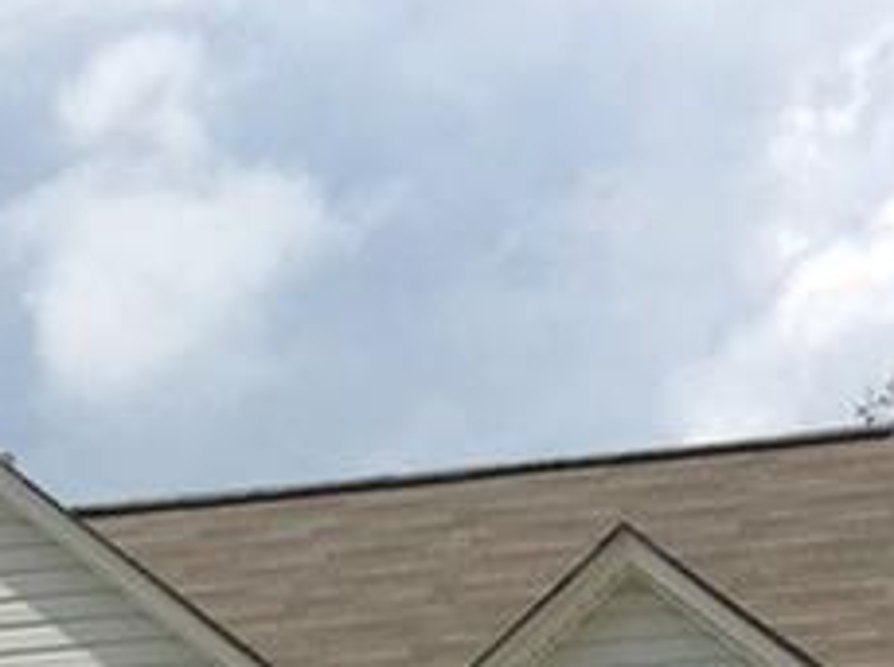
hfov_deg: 13.8
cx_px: 340
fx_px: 3687
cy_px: 1408
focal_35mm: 143
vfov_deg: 9.5
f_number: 2.4
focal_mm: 3.3
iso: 32
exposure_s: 1/2119
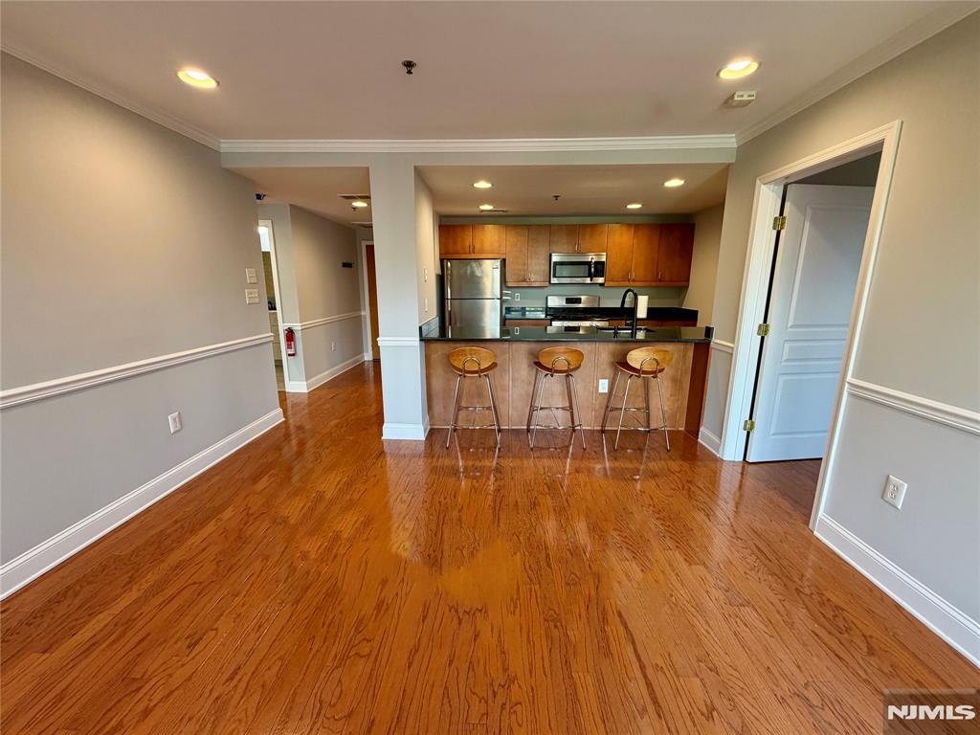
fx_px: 396
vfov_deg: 85.7
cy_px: 368
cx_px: 490
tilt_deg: -11.3
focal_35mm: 14
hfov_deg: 102.1
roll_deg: +0.2
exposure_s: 1/60
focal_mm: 2.22
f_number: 2.2
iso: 200
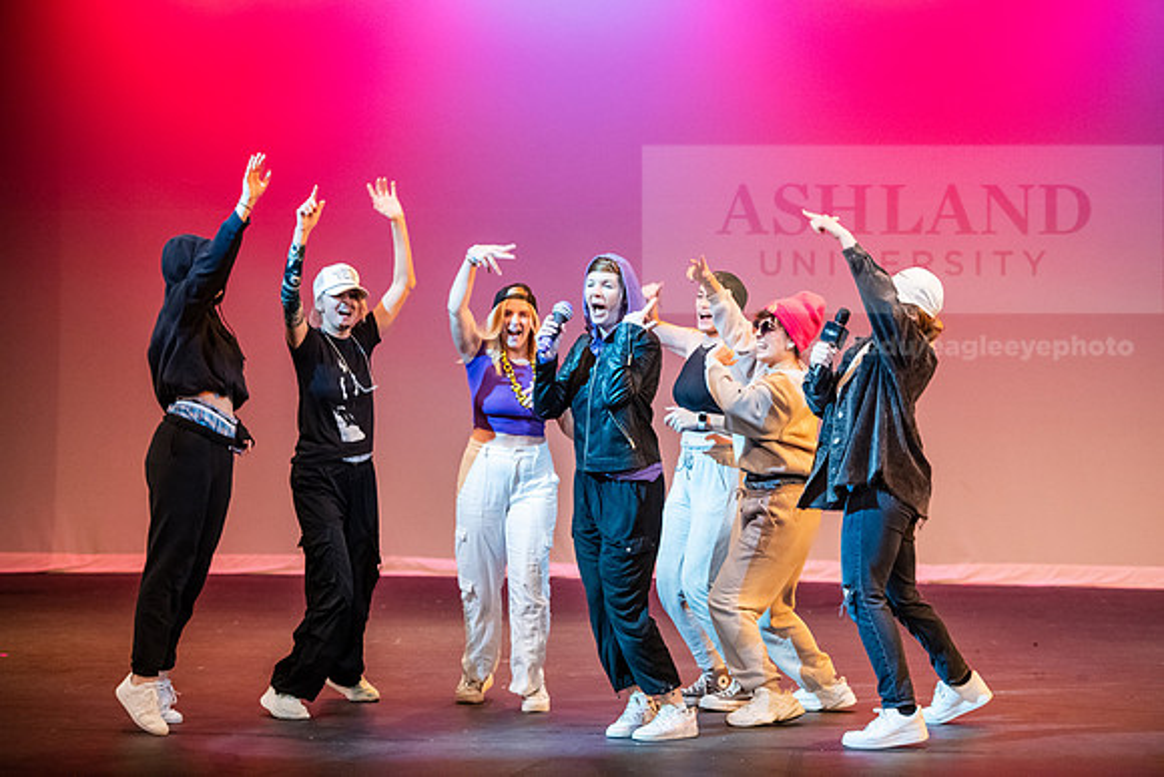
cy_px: 388
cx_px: 582
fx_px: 3622
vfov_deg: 12.2
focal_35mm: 112
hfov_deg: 18.3
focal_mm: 112
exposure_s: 1/250
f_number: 3.2
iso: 4000
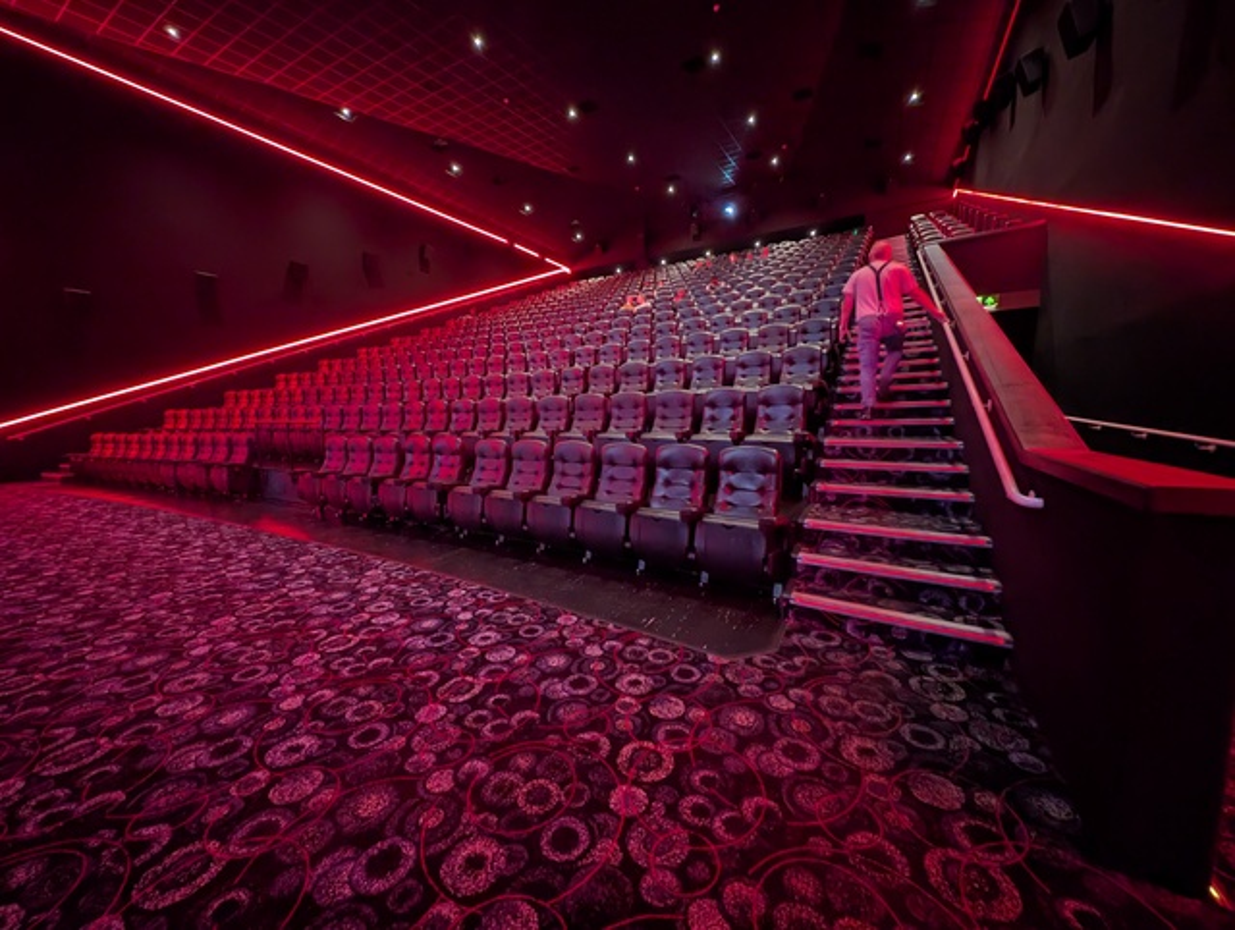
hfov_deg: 110.5
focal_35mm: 12
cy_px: 465
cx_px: 618
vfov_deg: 94.6
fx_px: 429
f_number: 1.95
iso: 427
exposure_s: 1/8.26
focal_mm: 2.23
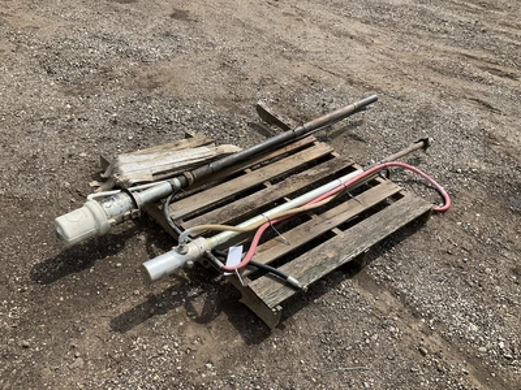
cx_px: 260
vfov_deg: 48.2
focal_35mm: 29
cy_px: 195
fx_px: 436
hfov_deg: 61.7
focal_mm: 3
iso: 25
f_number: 1.8
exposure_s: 1/1675
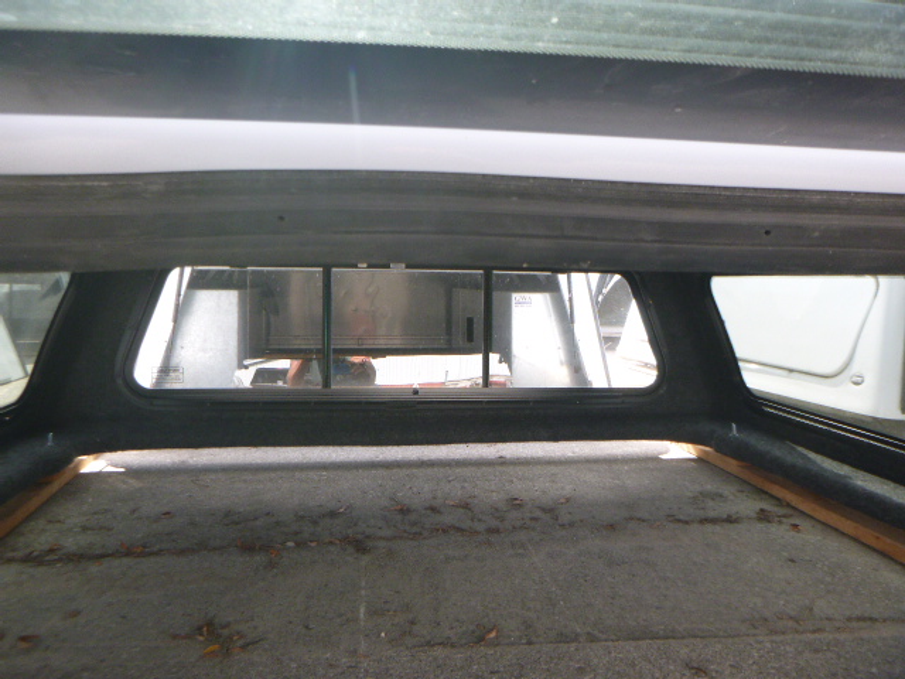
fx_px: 758
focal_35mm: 29
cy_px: 340
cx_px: 452
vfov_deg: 48.2
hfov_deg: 61.7
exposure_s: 1/60
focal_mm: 5.2
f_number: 4.1
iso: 125
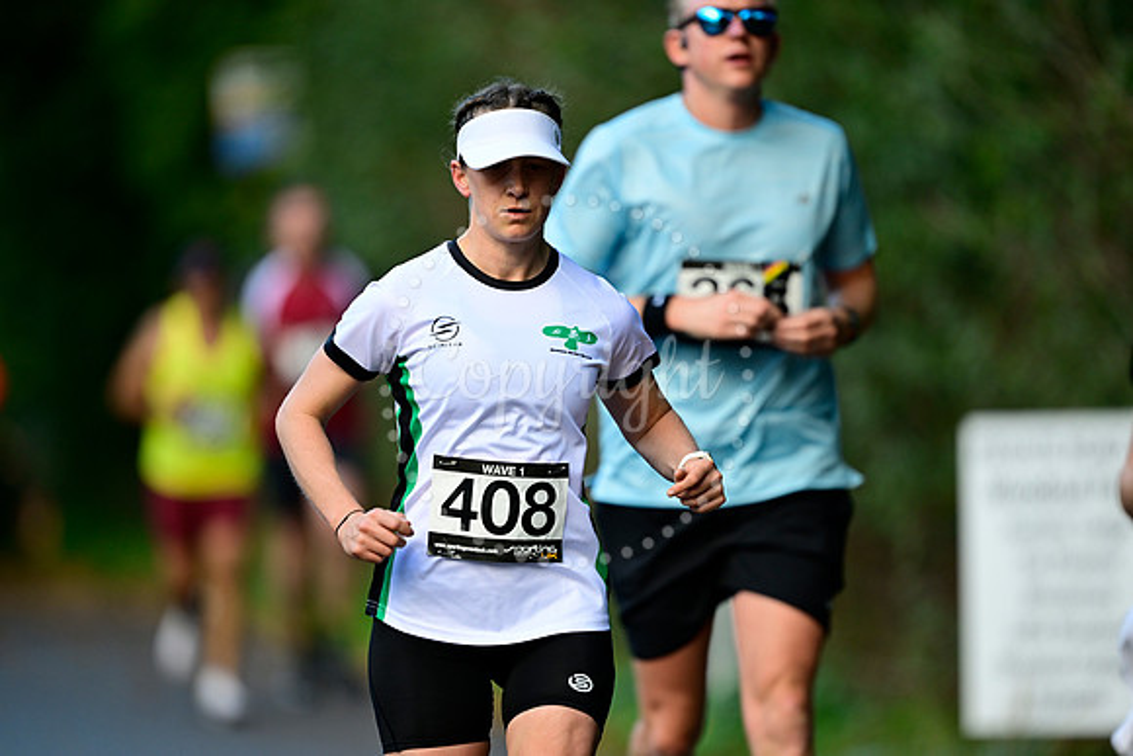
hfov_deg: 5.2
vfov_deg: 3.4
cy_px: 378
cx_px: 566
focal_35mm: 400
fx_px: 12591
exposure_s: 1/1000
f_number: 2.8
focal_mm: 400
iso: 800
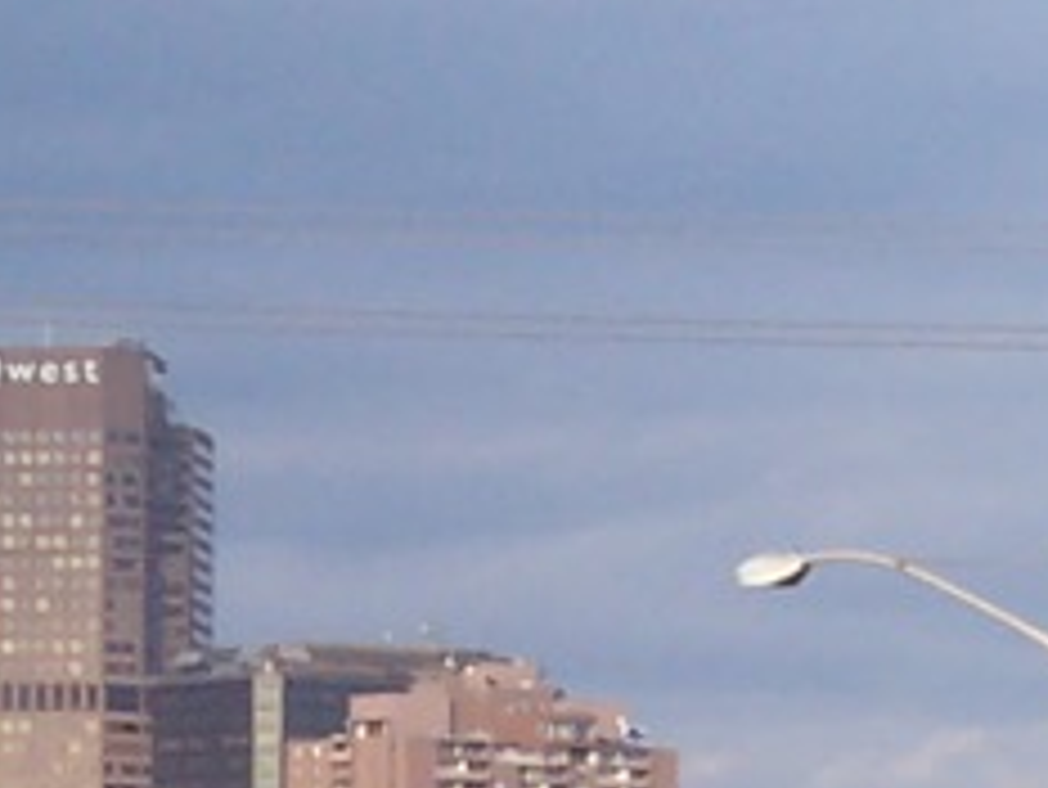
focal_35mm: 458
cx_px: 355
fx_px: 13873
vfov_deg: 3.2
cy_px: 1157
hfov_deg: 4.3
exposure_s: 1/125
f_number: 8
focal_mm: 13.5
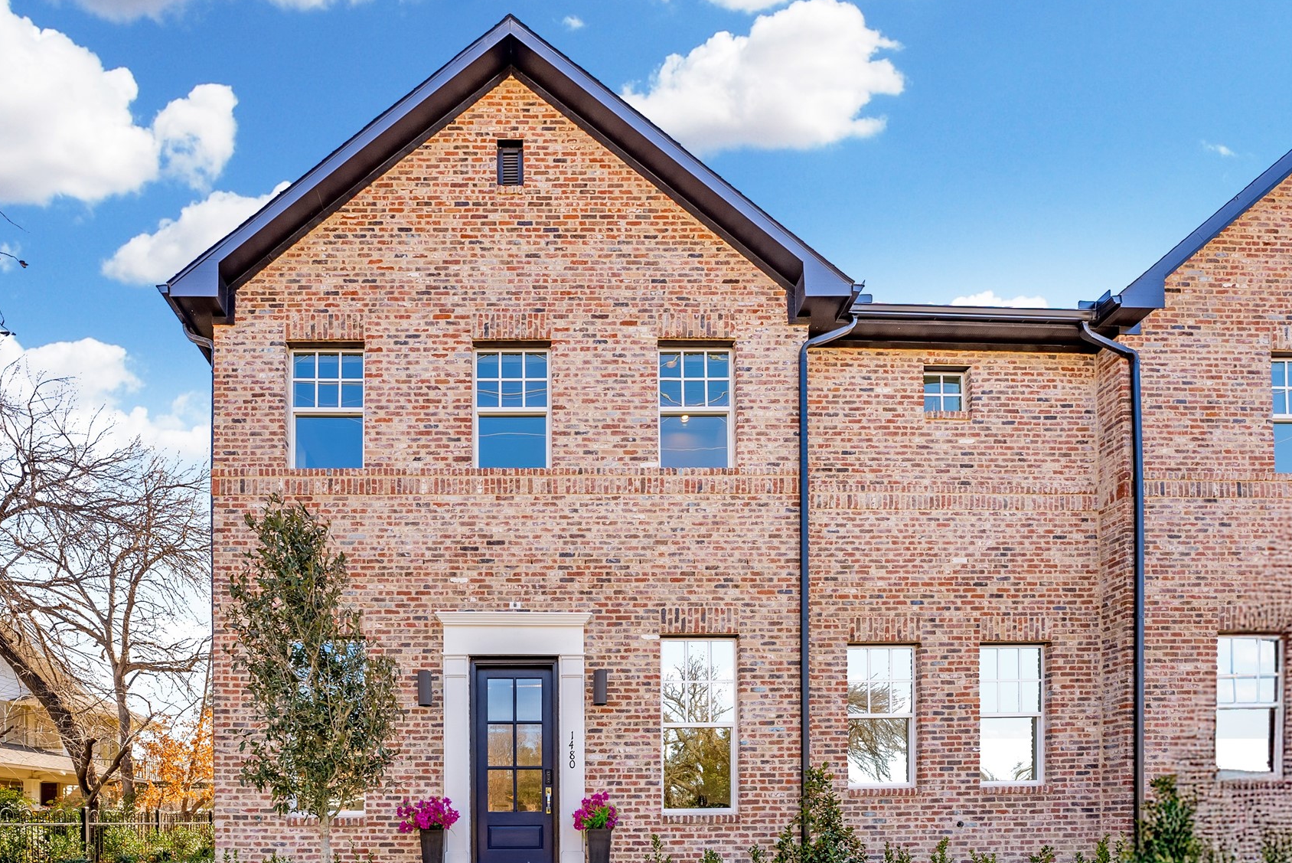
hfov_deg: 89.4
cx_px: 553
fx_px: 646
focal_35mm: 18
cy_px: 425
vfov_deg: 67.4
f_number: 7.1
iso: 100
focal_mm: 14
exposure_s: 1/60
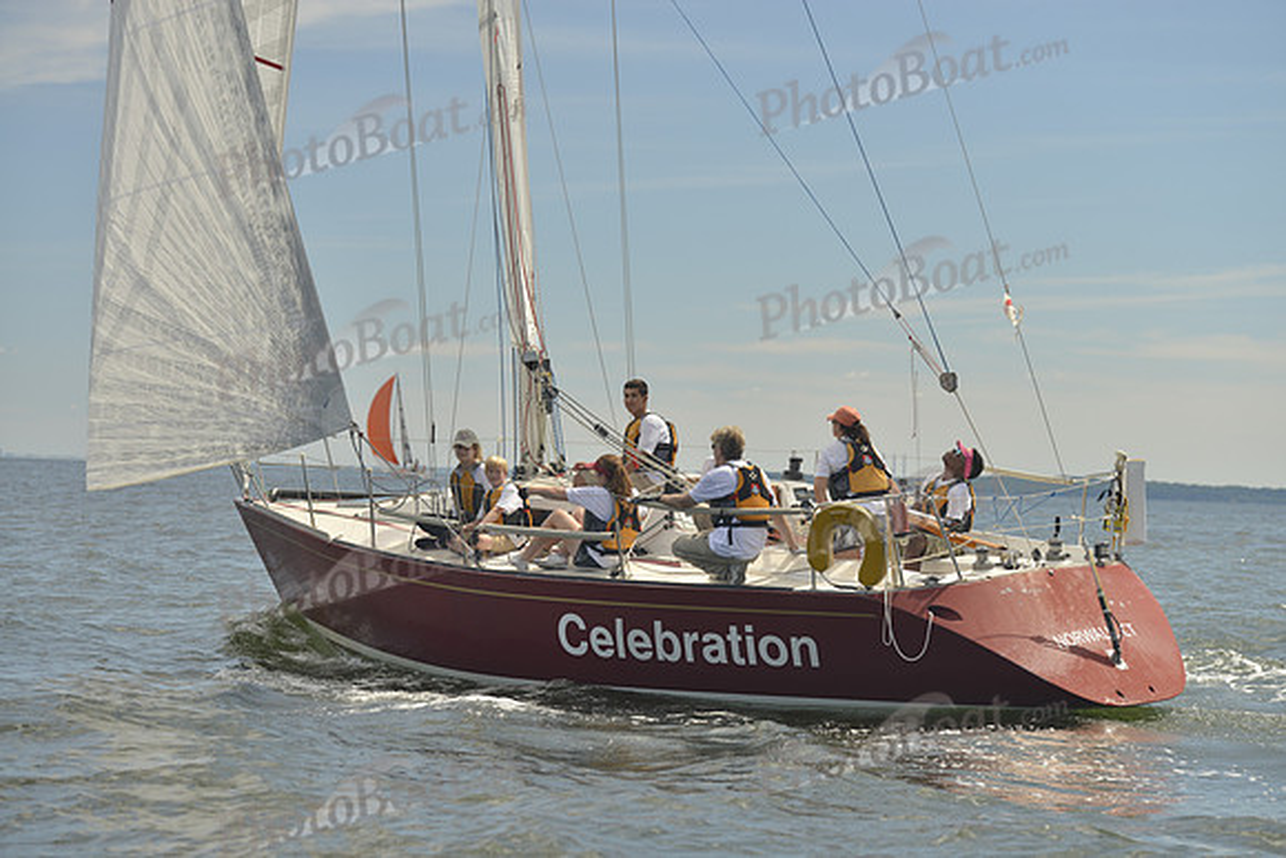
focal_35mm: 92
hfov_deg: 22.1
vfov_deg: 14.9
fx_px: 3287
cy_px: 429
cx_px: 643
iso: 200
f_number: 5
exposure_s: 1/800
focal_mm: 92
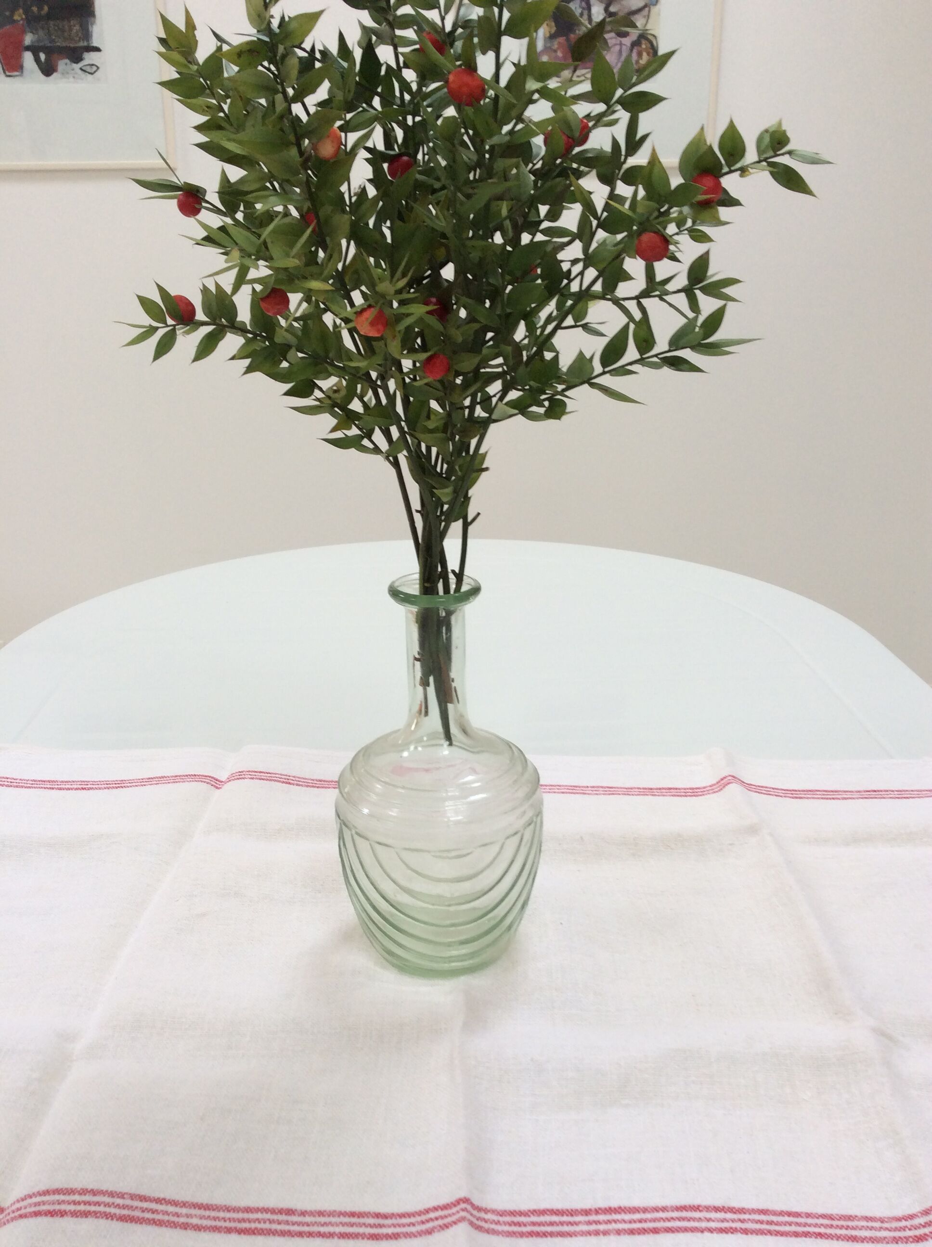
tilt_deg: -19.0
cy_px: 624
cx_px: 466
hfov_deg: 44.1
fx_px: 1152
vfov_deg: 56.9
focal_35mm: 32
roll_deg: +1.8
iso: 40
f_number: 2.4
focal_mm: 3.3
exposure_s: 1/33
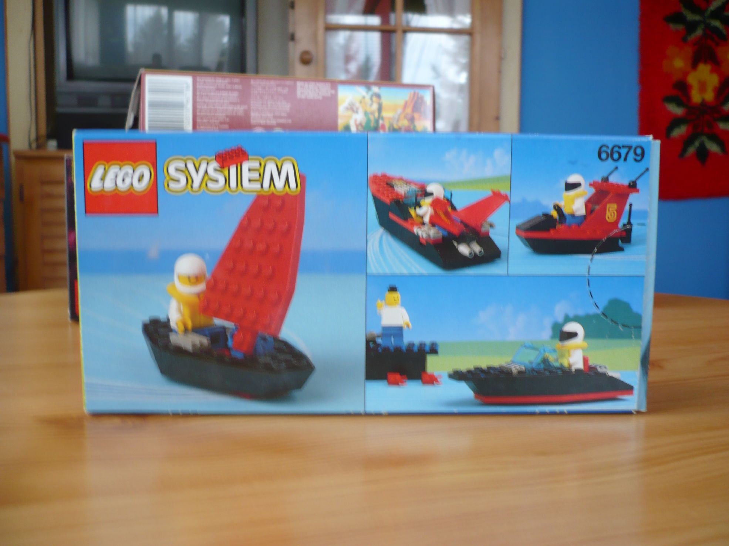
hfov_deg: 52.6
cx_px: 364
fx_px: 737
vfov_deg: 40.7
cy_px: 273
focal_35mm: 35
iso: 100
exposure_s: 1/20
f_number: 2.8
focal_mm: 5.8
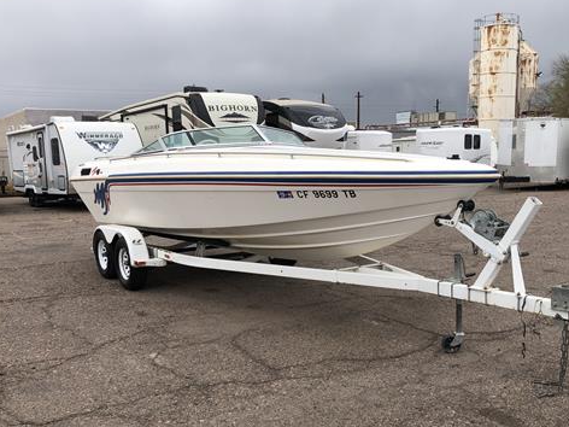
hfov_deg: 48.9
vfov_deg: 37.6
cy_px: 253
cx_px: 303
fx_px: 625
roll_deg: -0.1
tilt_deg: -8.0
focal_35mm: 38
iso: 20
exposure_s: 1/639
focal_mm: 3.99
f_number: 1.8
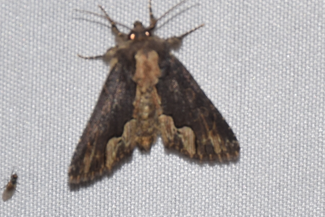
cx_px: 162
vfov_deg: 6.6
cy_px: 108
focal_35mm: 210
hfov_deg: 9.8
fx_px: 1898
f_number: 13
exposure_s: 1/160
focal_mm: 140
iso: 100
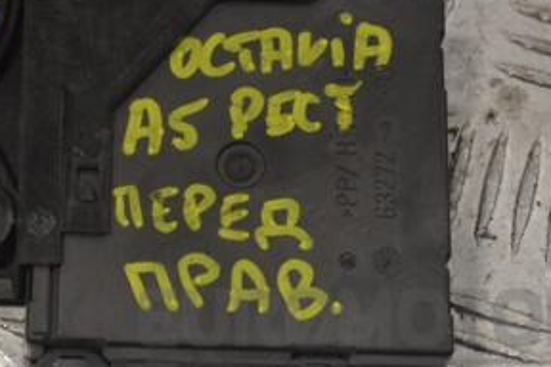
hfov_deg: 13.6
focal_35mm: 150
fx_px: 2296
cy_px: 63
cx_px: 103
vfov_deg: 9.1
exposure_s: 1/400
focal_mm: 48
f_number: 10
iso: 3200
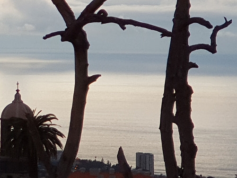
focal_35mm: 166
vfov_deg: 8.9
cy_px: -26
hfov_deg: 11.5
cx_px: -106
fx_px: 1137
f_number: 2.4
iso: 50
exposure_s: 1/33
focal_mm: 6
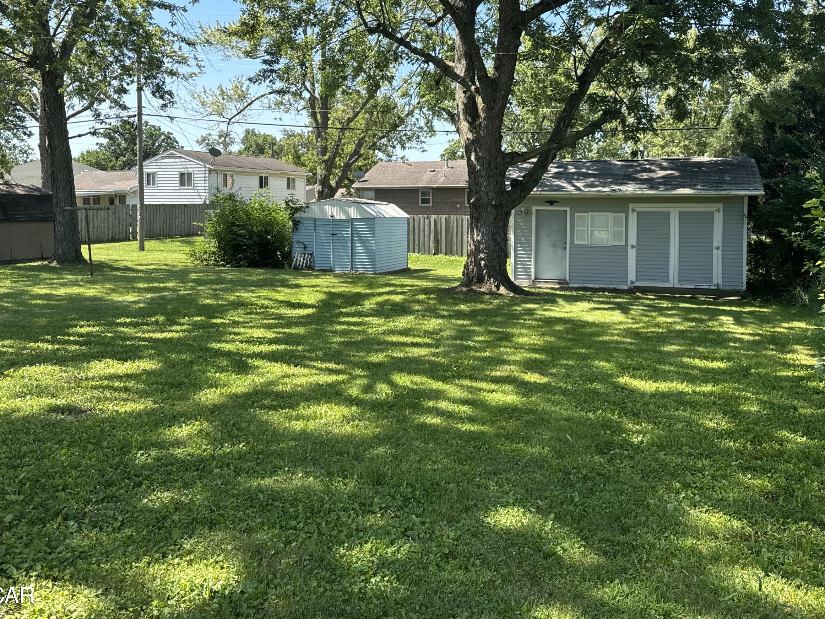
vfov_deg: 45.1
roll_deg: +0.0
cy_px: 232
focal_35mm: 31
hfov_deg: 58.3
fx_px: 739
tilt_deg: -3.1
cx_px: 426
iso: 80
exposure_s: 1/1172
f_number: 1.78
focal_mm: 6.76
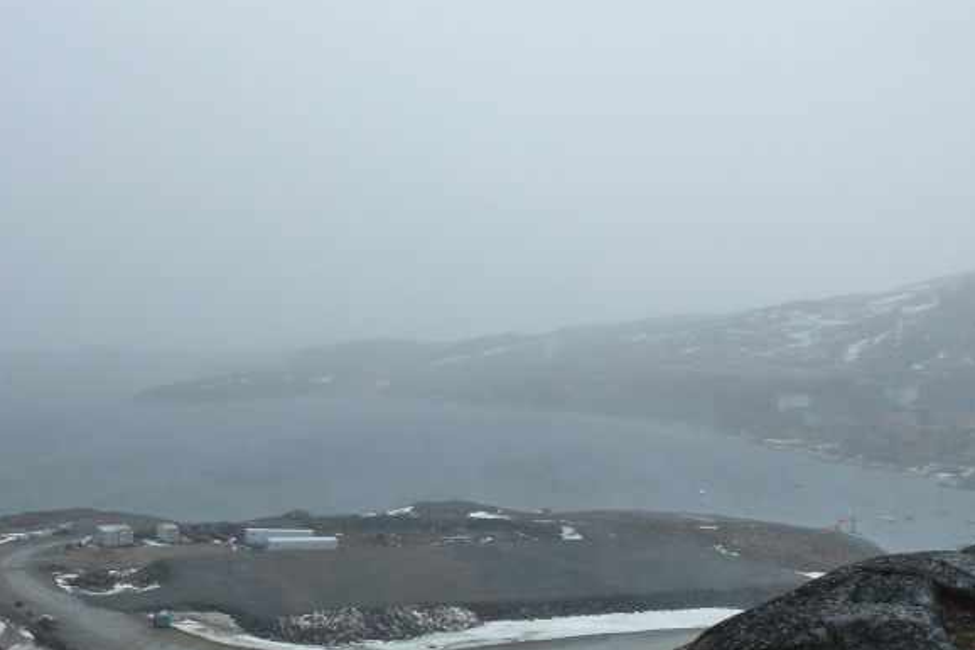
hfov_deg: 52.3
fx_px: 975
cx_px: 336
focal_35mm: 36
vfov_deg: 36.6
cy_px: 419
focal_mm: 4.1
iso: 125
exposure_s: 1/400
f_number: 4.5
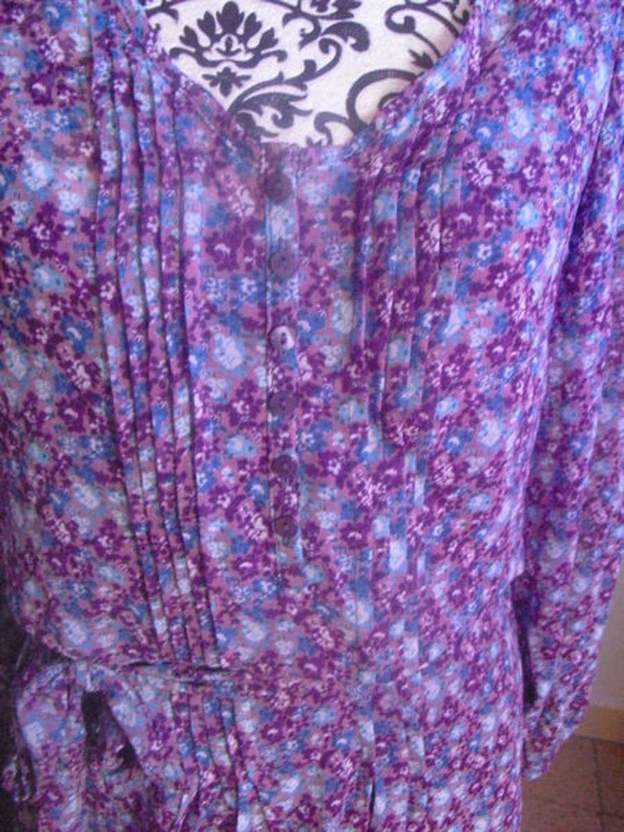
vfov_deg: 51.4
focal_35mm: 36
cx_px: 312
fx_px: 865
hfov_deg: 39.7
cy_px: 416
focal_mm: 6.3
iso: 800
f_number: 3.1
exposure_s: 1/8
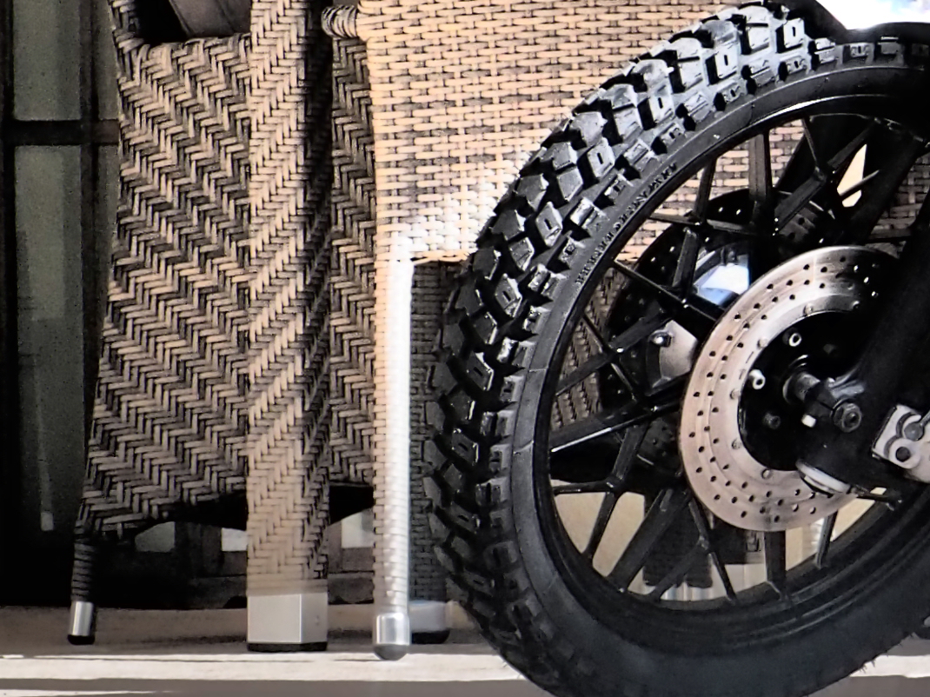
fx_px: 9965
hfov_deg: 5.3
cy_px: 342
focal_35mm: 371
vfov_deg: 4.0
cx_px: 1523
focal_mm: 21.2
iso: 100
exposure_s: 1/800
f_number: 3.5
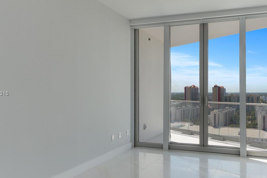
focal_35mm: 28
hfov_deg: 63.2
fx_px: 208
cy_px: 94
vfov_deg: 46.4
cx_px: 185
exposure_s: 1/125
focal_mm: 17
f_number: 8
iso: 200
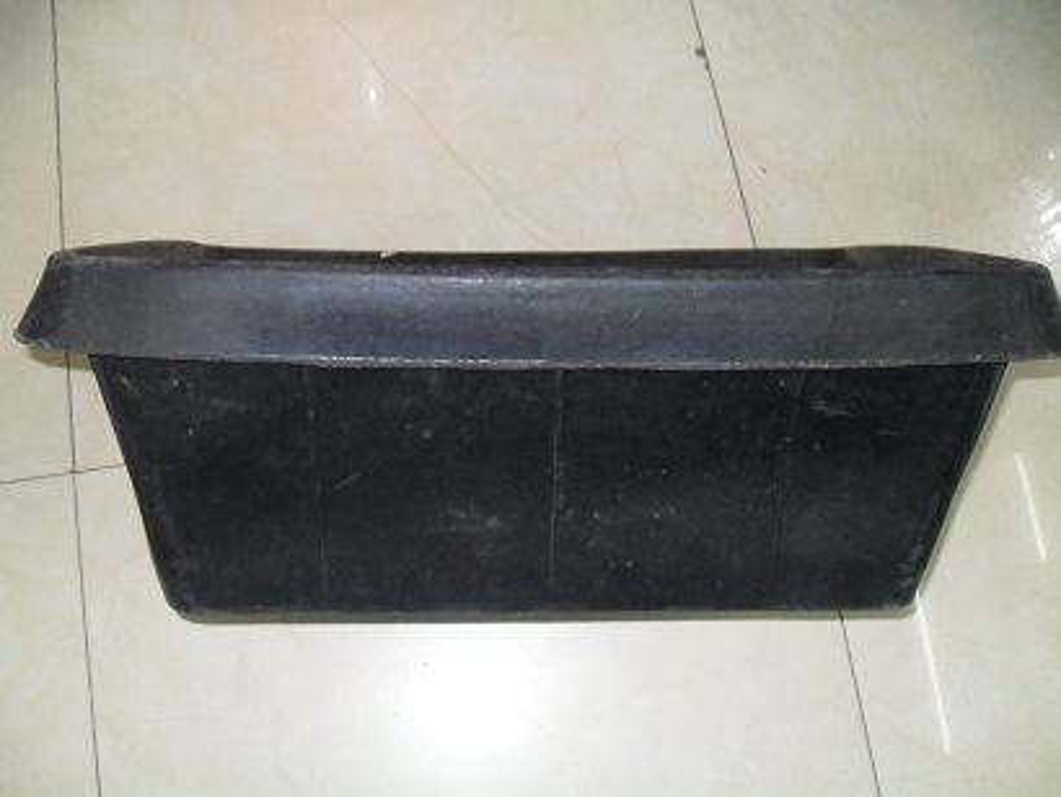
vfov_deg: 40.7
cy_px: 398
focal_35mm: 35
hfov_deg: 52.6
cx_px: 530
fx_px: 1073
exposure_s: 1/45
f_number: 2.8
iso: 400
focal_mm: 6.2
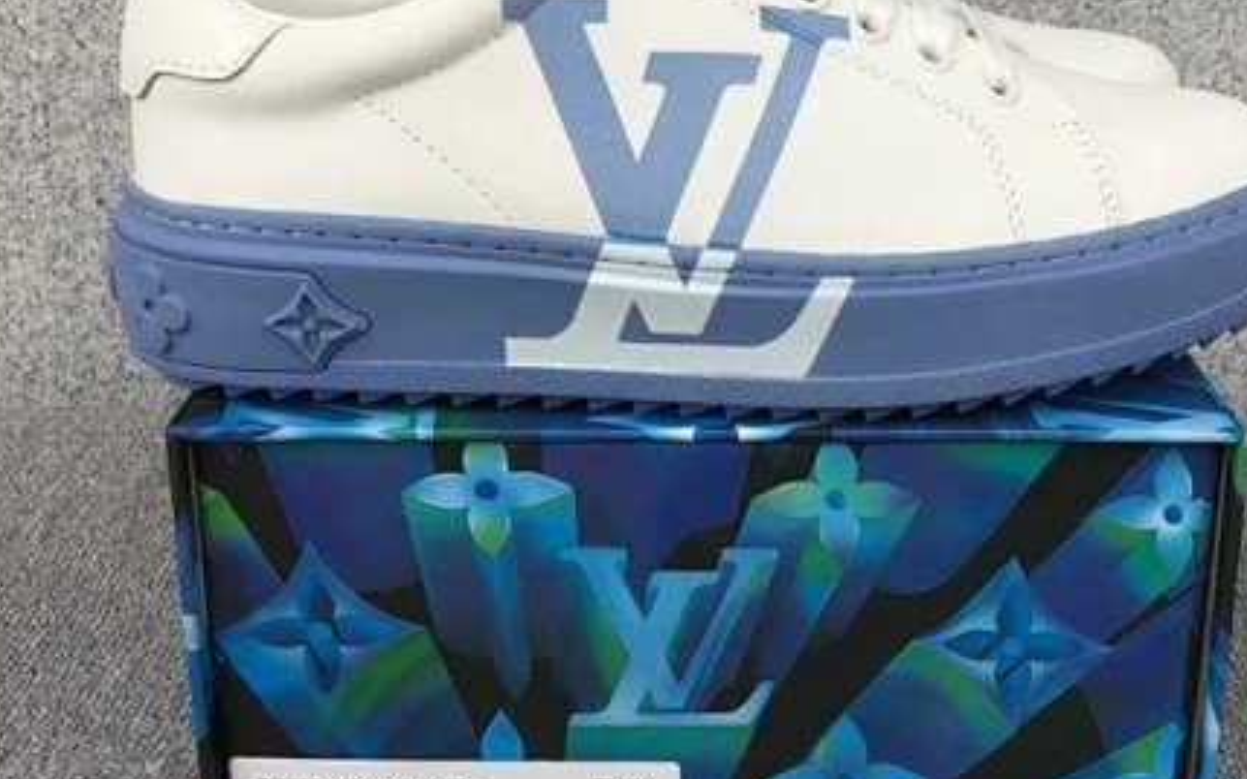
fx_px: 1665
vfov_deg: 26.3
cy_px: 355
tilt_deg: -19.5
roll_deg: -1.0
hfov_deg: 41.0
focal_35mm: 49
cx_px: 703
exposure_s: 1/100
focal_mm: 3.3
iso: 25
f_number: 2.4
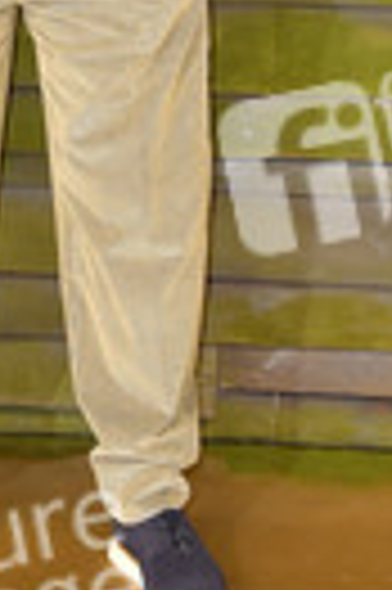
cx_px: 43
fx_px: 2407
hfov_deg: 9.3
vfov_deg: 13.7
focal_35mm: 147
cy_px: -77
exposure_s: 1/250
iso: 500
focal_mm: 48
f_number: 7.1
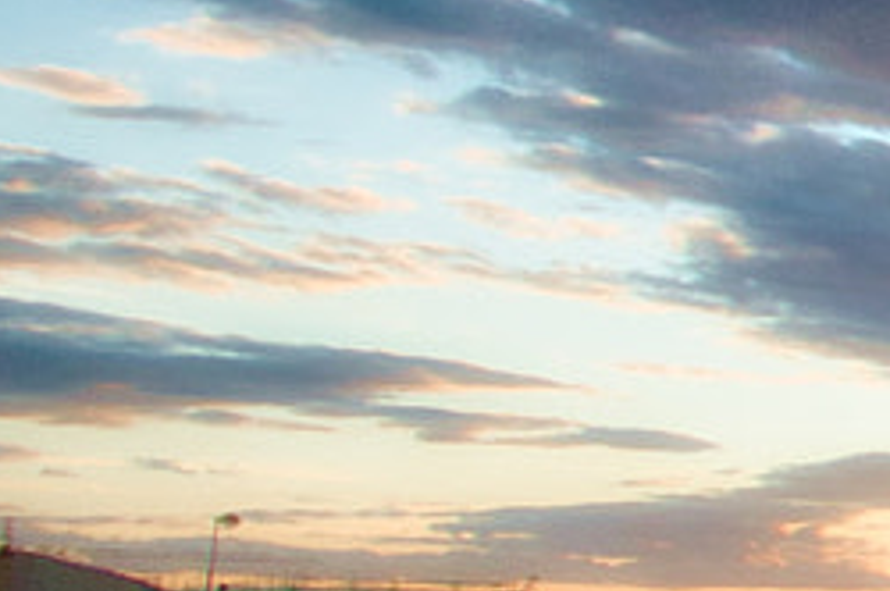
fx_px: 2370
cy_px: 433
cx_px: 2745
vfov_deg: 14.2
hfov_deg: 11.1
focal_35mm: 96
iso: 400
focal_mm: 10
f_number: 6.3
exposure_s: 1/500
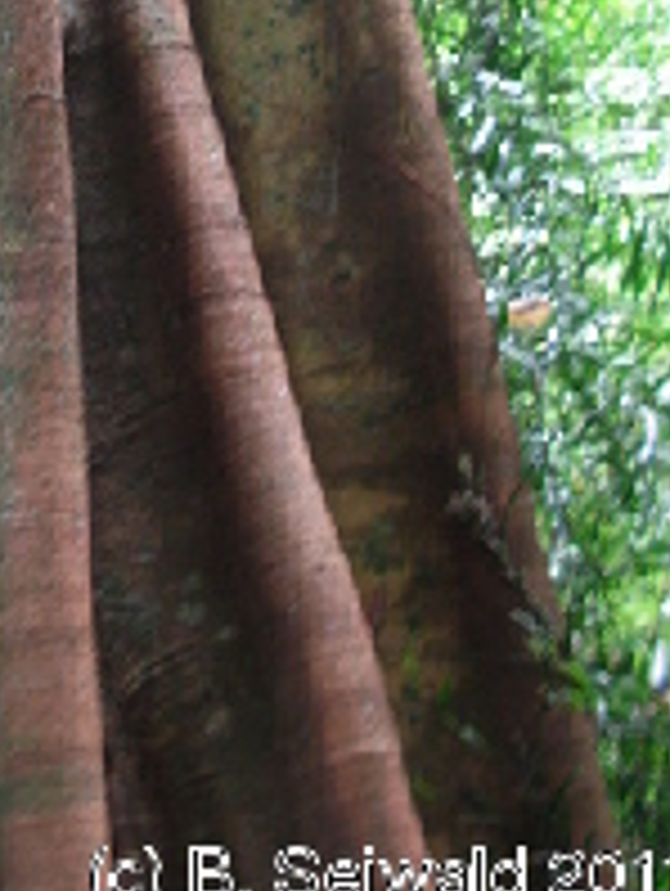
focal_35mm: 92
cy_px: -162
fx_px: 2369
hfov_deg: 15.6
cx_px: -108
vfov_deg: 20.0
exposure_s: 1/3.2
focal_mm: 6.3
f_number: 2.9
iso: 200
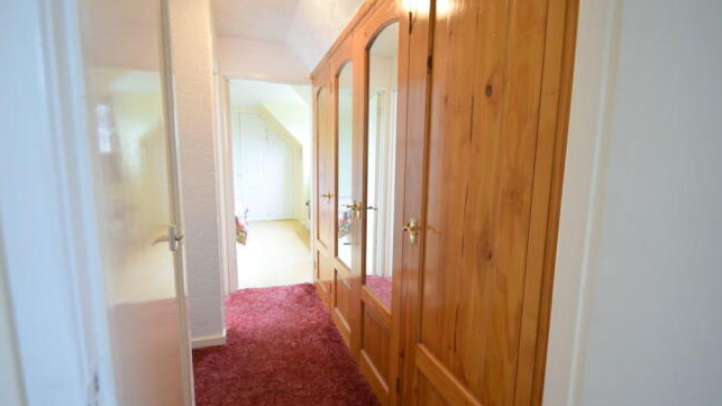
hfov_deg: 99.4
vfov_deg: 67.1
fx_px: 306
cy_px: 196
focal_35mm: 16
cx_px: 364
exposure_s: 1/60
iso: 640
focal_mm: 10
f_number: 4
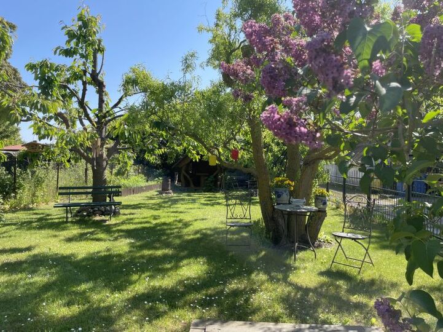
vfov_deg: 53.0
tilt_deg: +0.3
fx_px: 333
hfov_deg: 67.3
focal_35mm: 26
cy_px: 166
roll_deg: -0.5
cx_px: 222
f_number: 1.6
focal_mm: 4.2
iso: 32
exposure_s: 1/1366
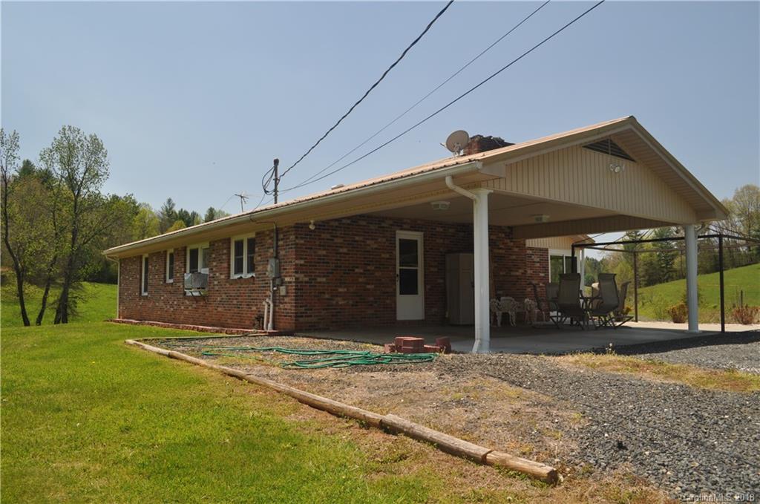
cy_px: 252
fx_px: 569
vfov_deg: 47.8
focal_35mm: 27
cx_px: 380
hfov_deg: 67.5
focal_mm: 18
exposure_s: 1/200
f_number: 9
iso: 200
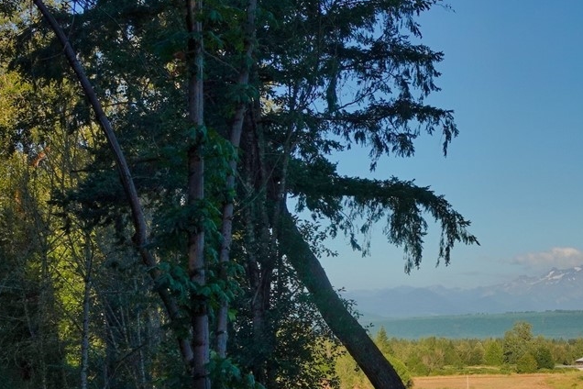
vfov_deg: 13.1
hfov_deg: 18.5
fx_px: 1684
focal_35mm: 104
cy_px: 351
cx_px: 710
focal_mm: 14.16
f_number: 4
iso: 100
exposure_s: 1/800
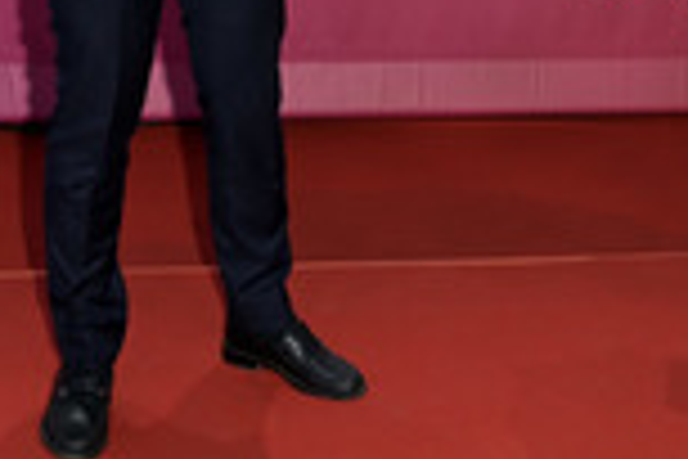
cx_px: 569
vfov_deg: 13.2
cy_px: -144
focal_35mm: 100
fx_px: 1911
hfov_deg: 20.1
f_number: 5.6
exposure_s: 1/250
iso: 640
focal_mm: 34
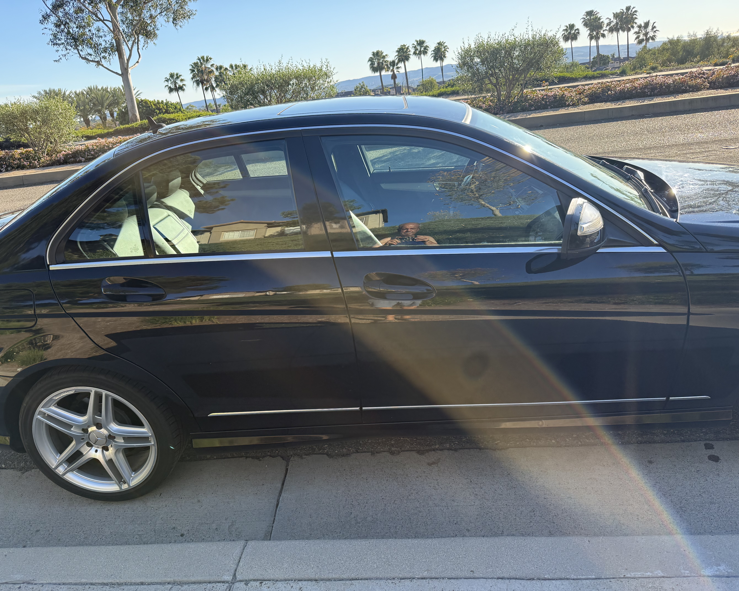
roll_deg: +6.9
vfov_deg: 56.8
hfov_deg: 68.0
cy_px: 296
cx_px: 350
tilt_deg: -19.7
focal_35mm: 25
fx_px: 547
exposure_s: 1/1250
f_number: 1.78
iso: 100
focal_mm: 6.76
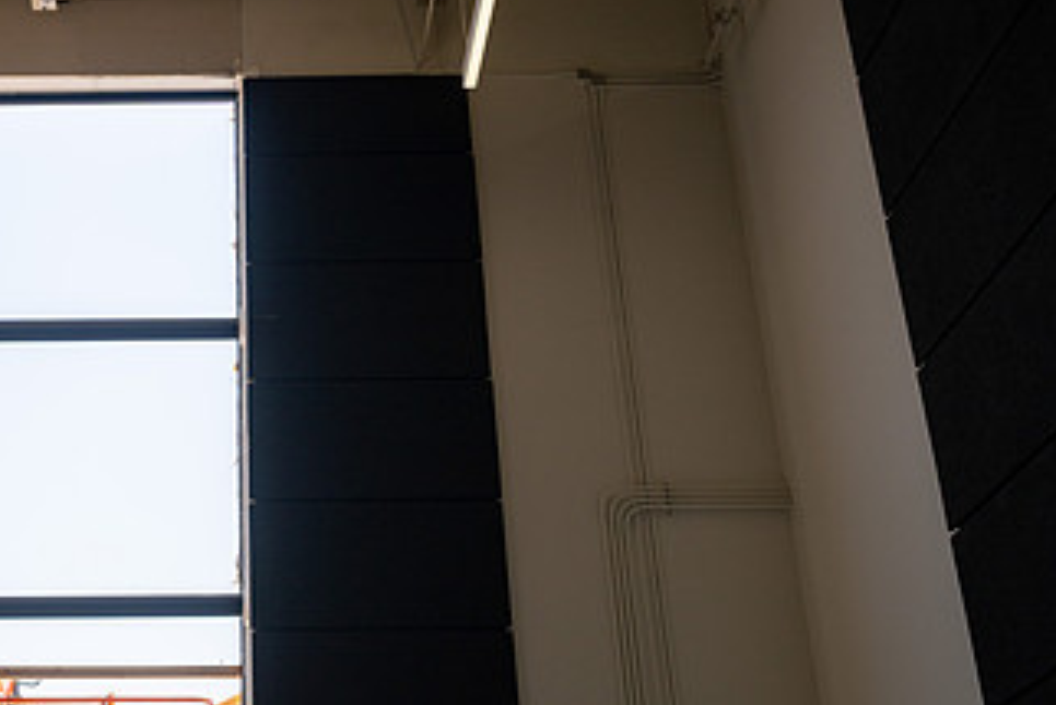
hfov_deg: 35.6
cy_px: 503
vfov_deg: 24.9
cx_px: 210
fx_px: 1585
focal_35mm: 54
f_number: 4
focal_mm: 30
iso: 100
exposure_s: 1/1000
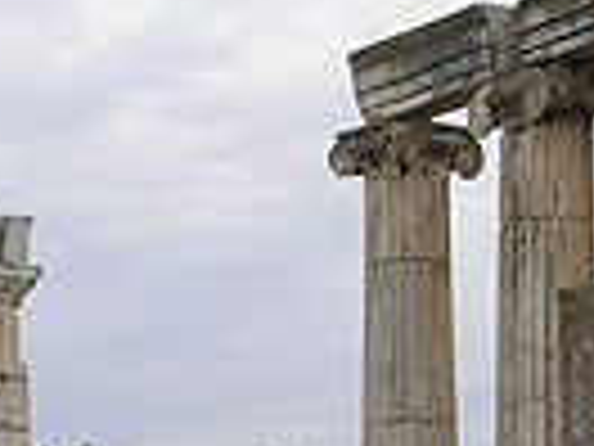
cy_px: 653
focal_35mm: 170
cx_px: 148
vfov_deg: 8.5
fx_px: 2917
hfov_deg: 11.6
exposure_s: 1/166
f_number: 6.1
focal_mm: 10.3
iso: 50
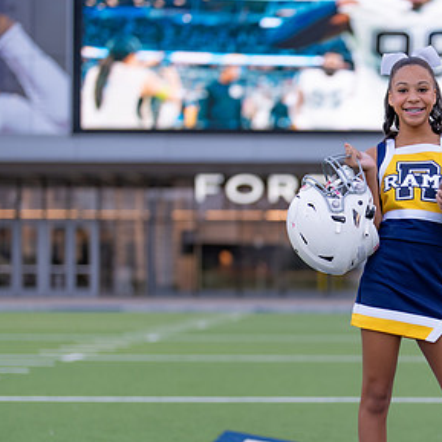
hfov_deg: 16.9
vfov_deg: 17.2
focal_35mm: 101
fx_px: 1459
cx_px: 413
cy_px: 290
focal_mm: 50
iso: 200
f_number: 1.2
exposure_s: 1/320
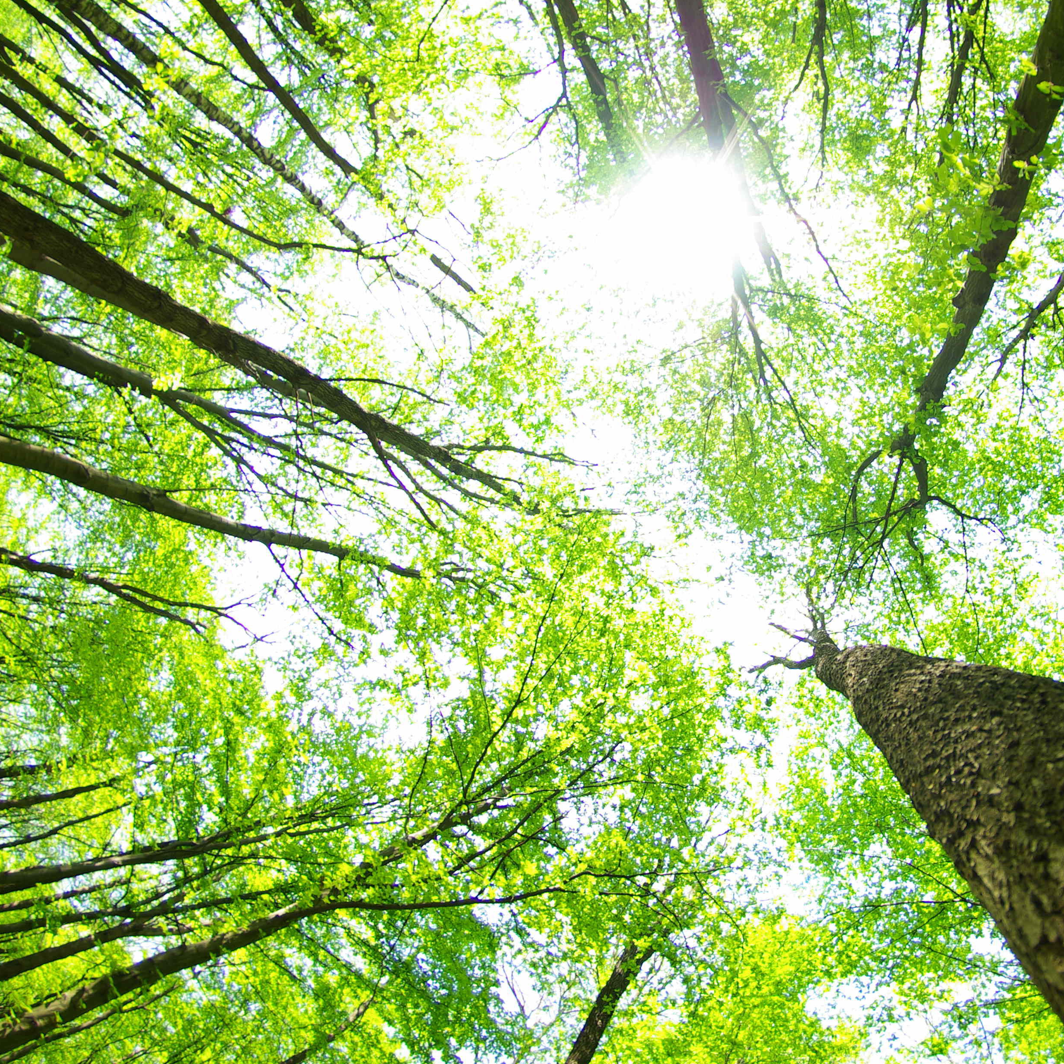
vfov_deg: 74.8
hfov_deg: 71.9
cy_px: 529
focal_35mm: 20
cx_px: 735
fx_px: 696
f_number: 4.5
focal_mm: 10
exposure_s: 1/60
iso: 100
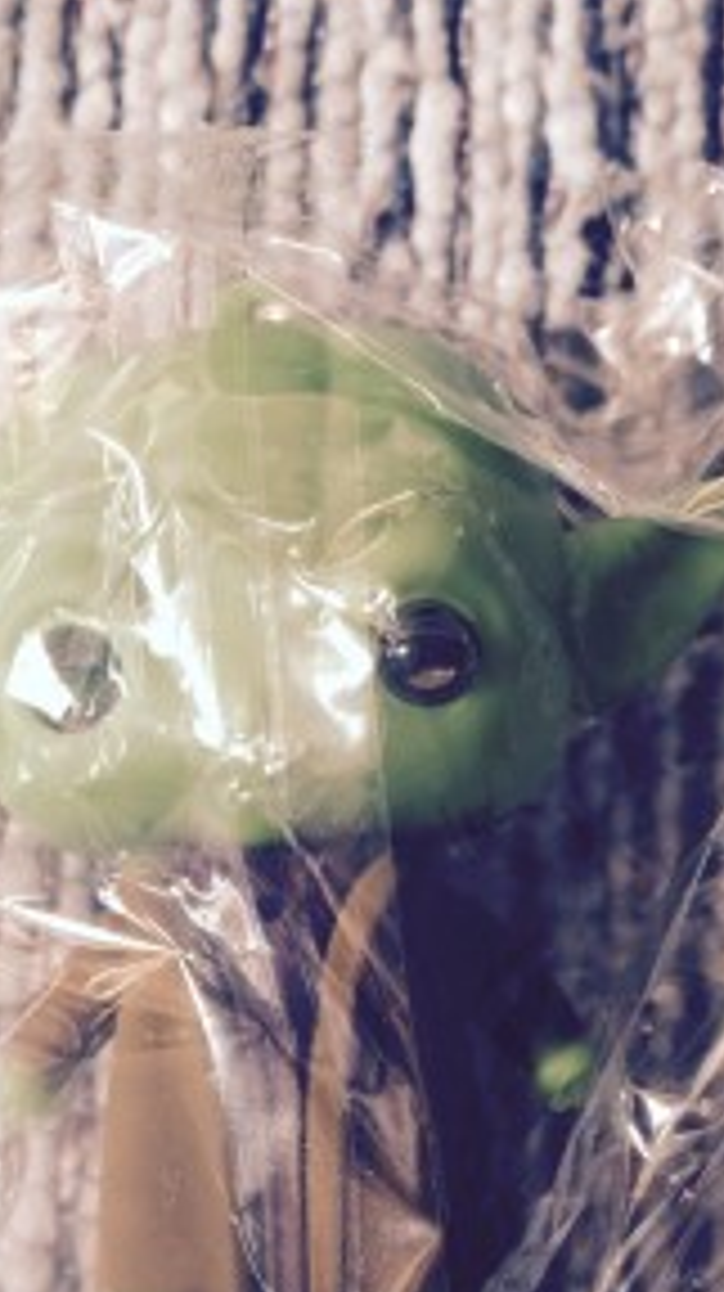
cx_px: 265
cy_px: 903
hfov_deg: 25.3
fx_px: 1607
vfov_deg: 42.9
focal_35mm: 47
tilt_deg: -82.0
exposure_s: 1/40
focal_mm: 4.15
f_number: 2.2
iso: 40
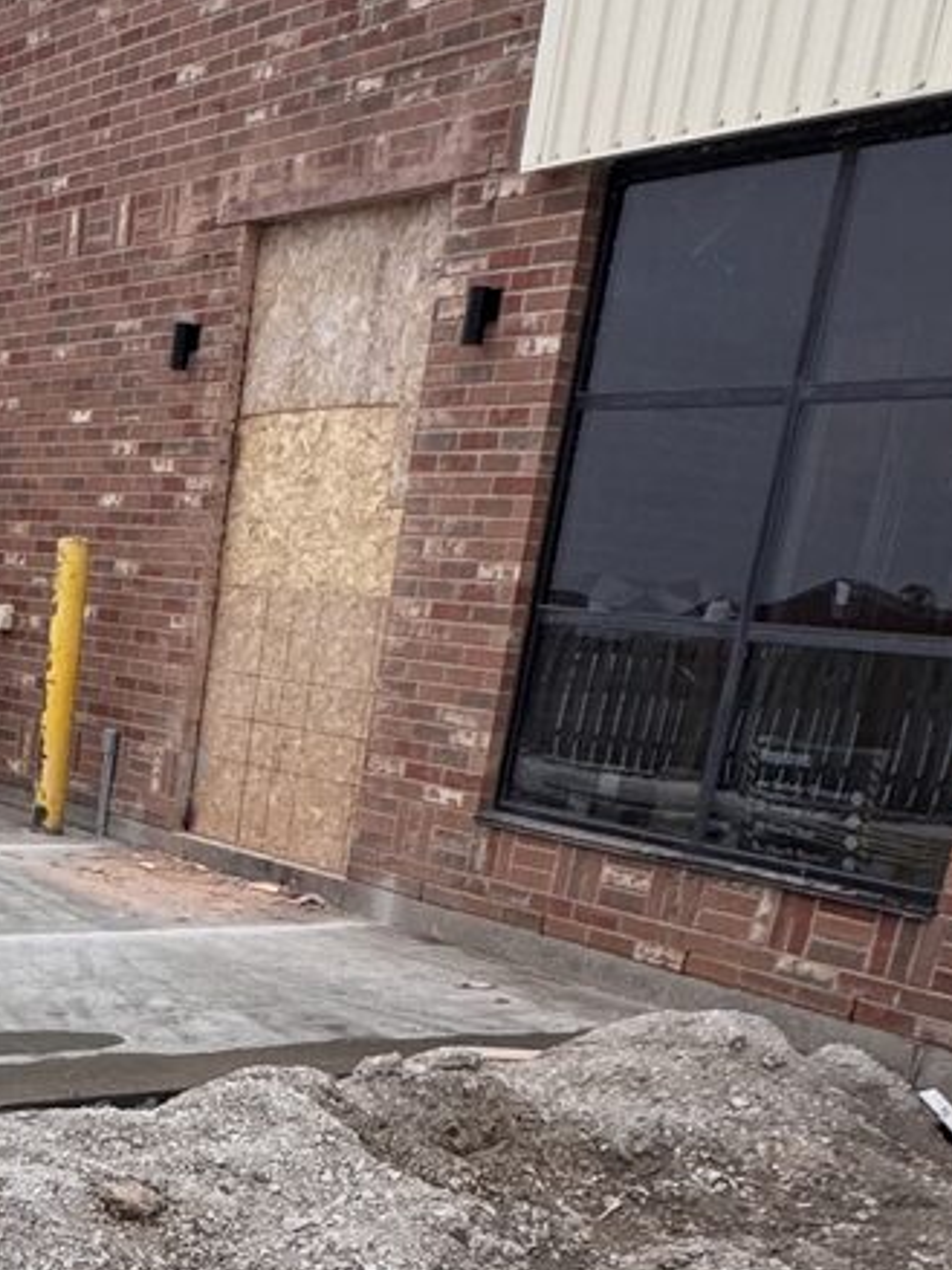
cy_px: 1264
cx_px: -93
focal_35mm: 51
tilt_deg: -19.0
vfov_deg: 34.2
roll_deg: -3.8
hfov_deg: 26.3
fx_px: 1871
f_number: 2.2
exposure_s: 1/99
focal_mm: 2.22
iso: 250
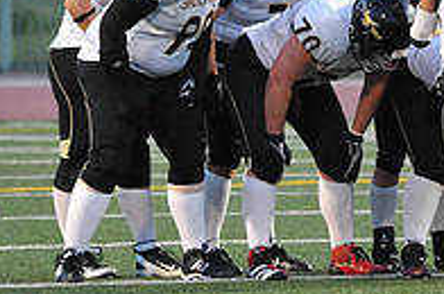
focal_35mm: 1038
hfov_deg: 2.0
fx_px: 12781
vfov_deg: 1.3
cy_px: 95
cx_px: 399
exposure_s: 1/800
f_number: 6
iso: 12800
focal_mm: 350
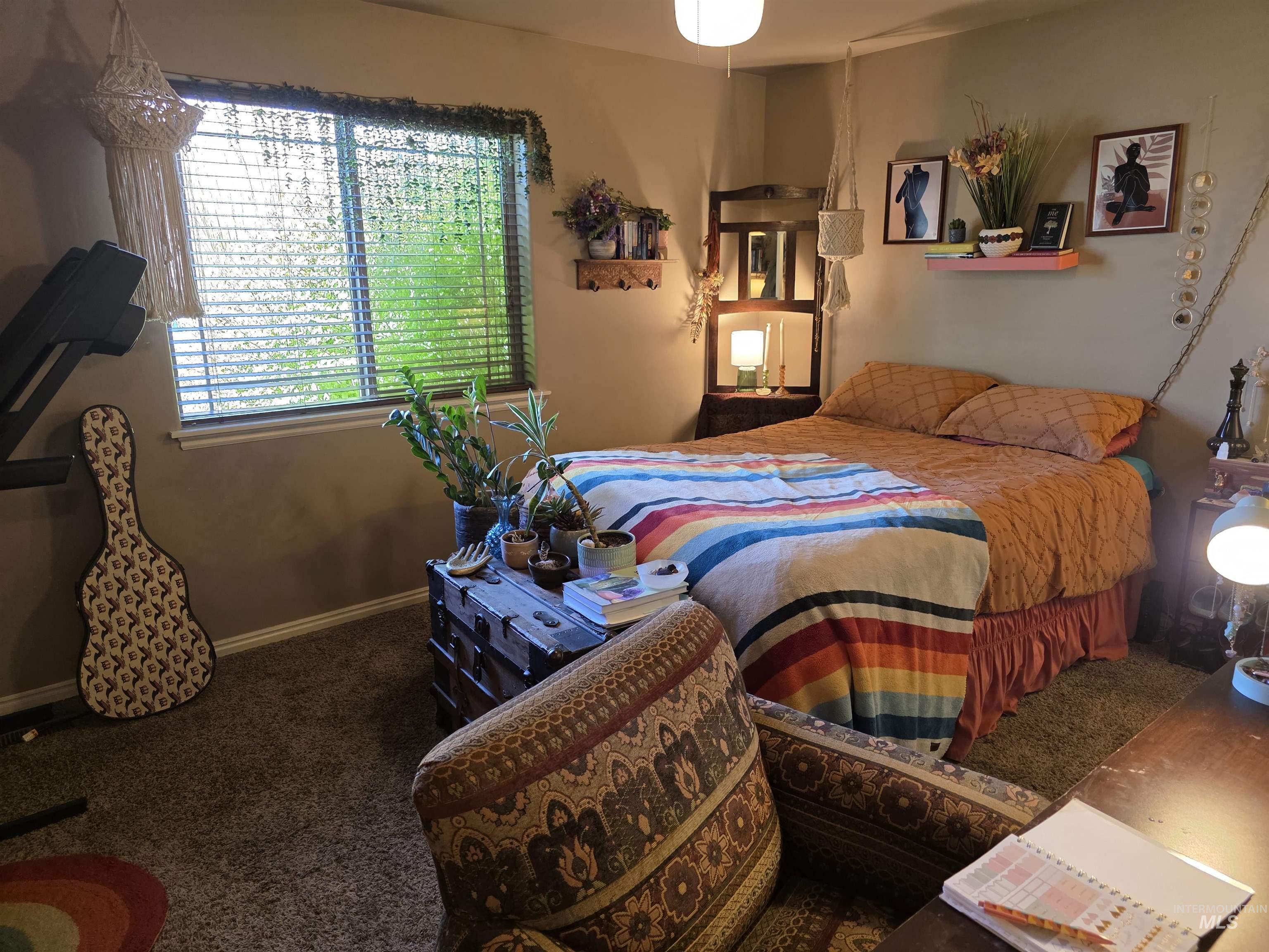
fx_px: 843
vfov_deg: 58.9
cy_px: 476
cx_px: 634
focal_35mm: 23
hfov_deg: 73.9
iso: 320
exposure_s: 1/120
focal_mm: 6.3
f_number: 1.7
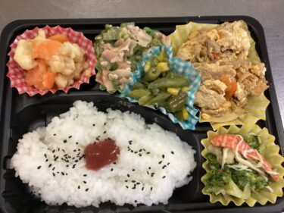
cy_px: 106
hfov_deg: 58.4
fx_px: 254
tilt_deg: -75.2
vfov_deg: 45.4
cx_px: 142
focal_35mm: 31
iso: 320
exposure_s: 1/60
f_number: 2.4
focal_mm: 3.3
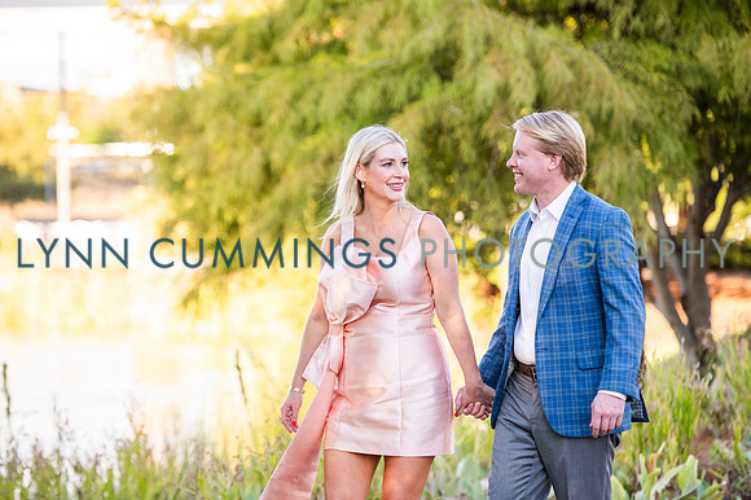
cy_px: 250
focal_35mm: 140
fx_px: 2923
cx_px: 376
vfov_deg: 9.8
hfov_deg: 14.6
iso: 800
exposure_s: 1/800
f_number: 3.5
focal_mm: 140
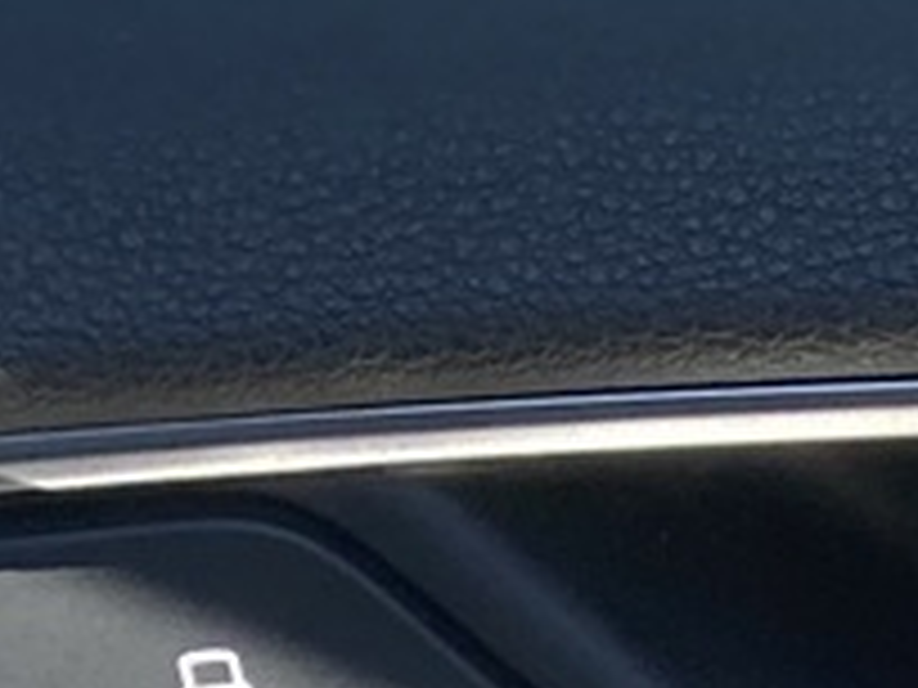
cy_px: 2489
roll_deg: +1.0
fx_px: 5861
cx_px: 2322
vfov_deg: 5.9
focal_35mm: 221
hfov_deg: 8.1
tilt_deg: -42.6
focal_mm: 3.99
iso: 20
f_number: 1.8
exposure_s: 1/212
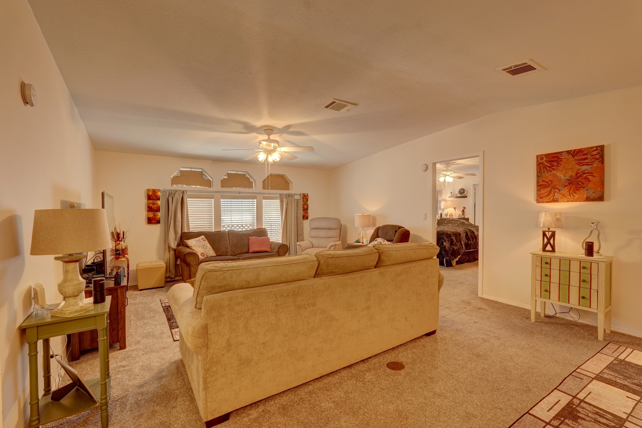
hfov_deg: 96.7
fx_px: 285
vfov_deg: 73.8
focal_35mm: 16
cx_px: 321
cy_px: 214
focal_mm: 16
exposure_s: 1/5
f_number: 8
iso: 400
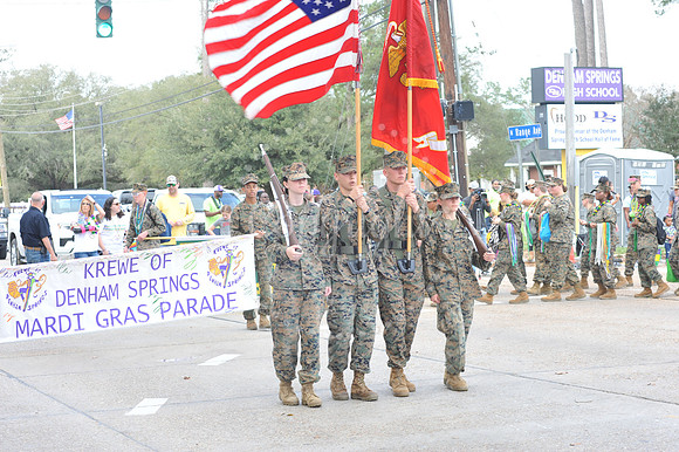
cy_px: 226
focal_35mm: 80
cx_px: 340
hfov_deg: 25.4
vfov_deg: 17.0
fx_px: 1508
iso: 250
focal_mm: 80
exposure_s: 1/80
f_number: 7.1
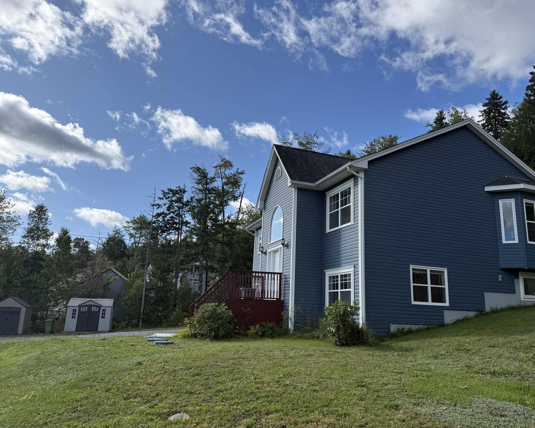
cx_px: 293
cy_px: 213
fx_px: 412
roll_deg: -1.7
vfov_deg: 54.9
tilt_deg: +14.0
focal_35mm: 26
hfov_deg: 65.9
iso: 100
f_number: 1.78
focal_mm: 6.76
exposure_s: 1/4673
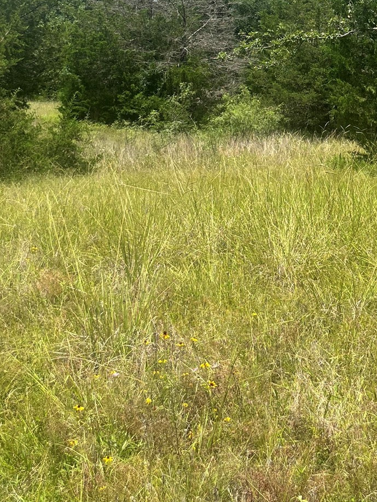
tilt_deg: +1.4
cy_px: 57
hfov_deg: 25.1
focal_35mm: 58
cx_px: 245
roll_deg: +0.5
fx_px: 842
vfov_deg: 31.7
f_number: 1.6
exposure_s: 1/2688
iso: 50
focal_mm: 5.1
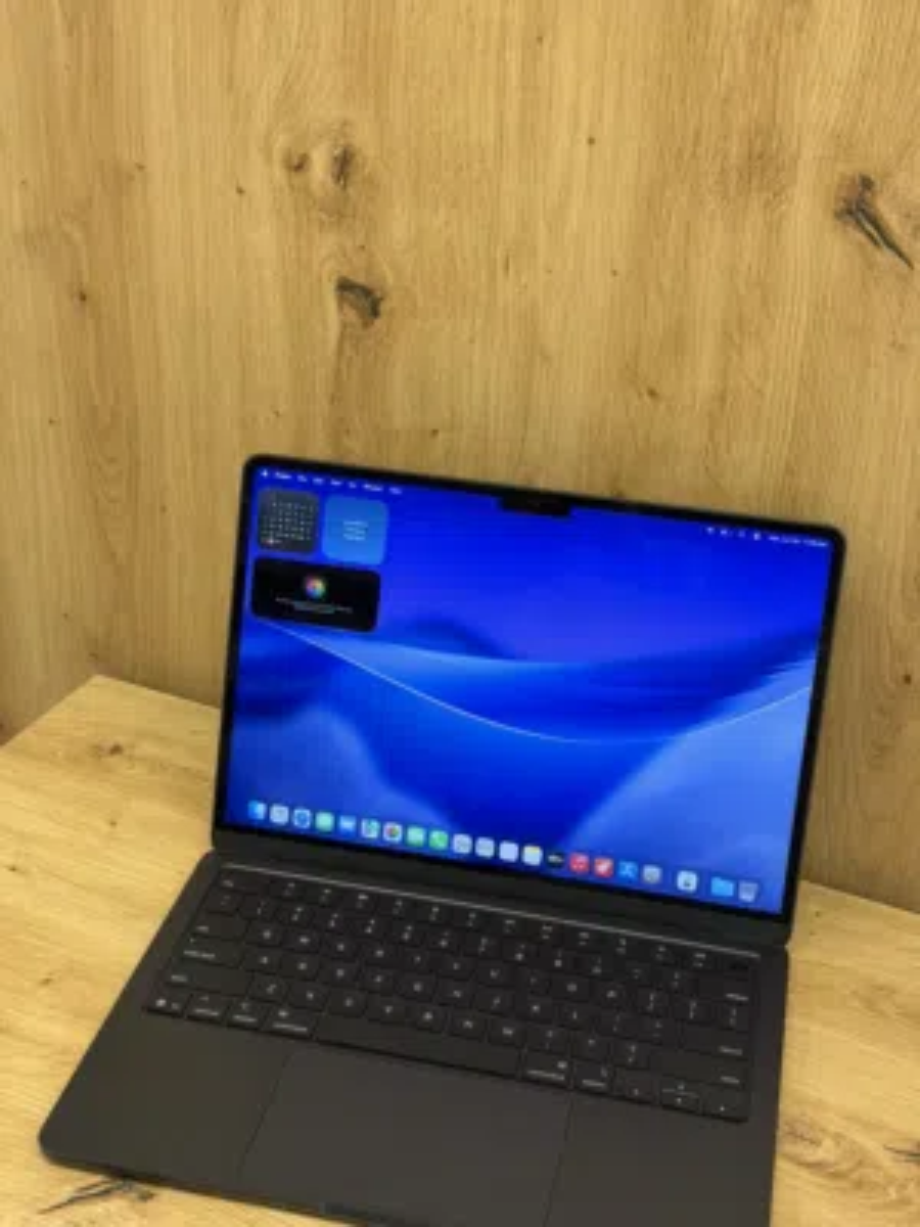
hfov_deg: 30.3
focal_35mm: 48
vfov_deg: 39.7
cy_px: 614
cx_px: 460
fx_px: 1701
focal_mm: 6.76
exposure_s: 1/50
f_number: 1.78
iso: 100
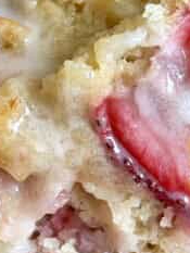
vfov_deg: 9.9
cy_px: 102
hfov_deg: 7.4
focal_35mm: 200
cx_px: -37
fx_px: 1462
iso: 100
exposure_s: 1/60
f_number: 1.8
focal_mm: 6.8
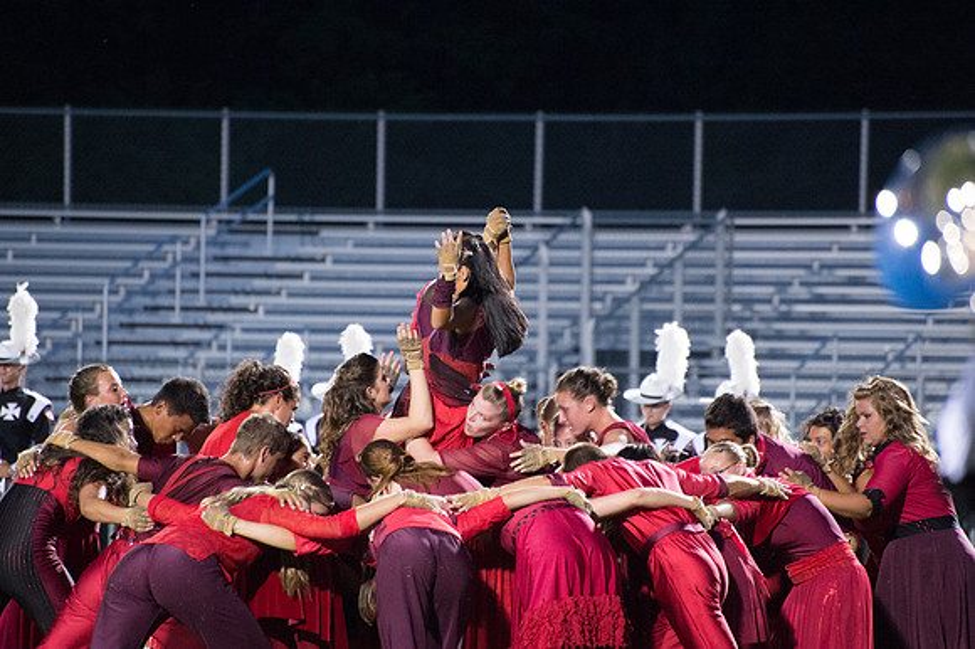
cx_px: 488
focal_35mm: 300
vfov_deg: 4.6
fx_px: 8120
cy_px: 324
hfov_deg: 6.9
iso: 12800
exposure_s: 1/160
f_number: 5.6
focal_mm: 300
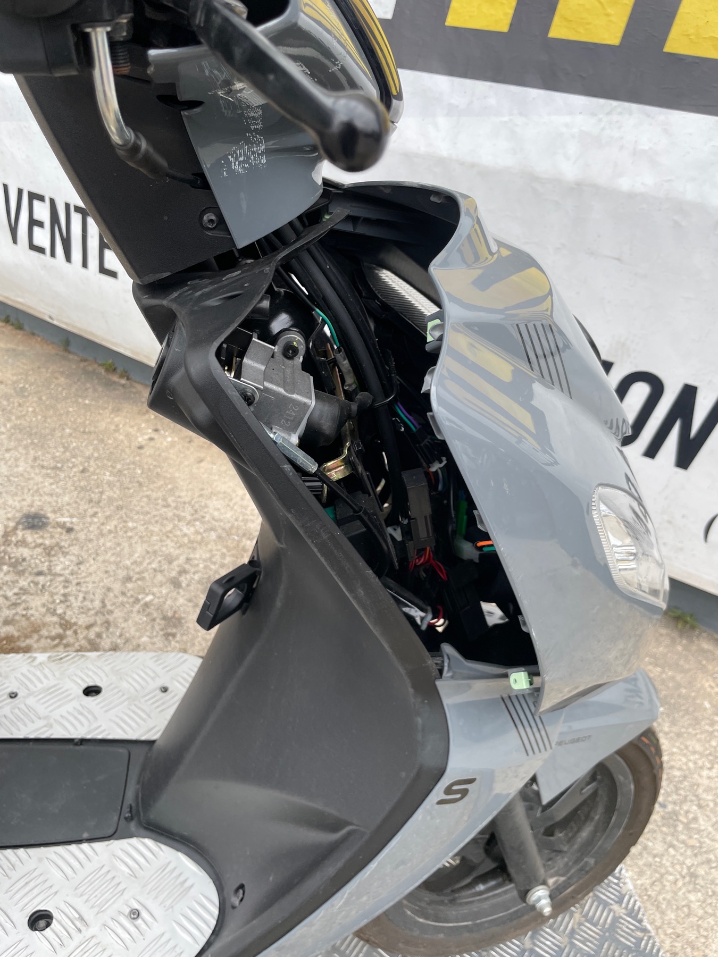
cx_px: 359
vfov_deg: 67.3
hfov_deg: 53.1
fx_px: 719
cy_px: 478
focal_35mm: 26
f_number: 1.6
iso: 32
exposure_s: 1/356
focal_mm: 4.2
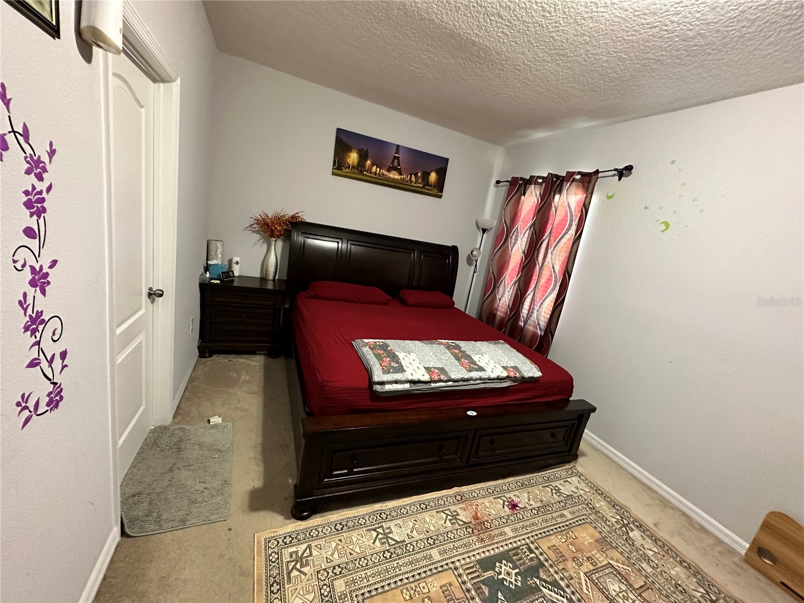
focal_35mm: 14
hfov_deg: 102.1
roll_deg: -10.3
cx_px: 402
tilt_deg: -12.5
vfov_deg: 85.7
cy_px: 302
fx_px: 325
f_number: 2.2
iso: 1000
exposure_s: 1/40
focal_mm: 2.22
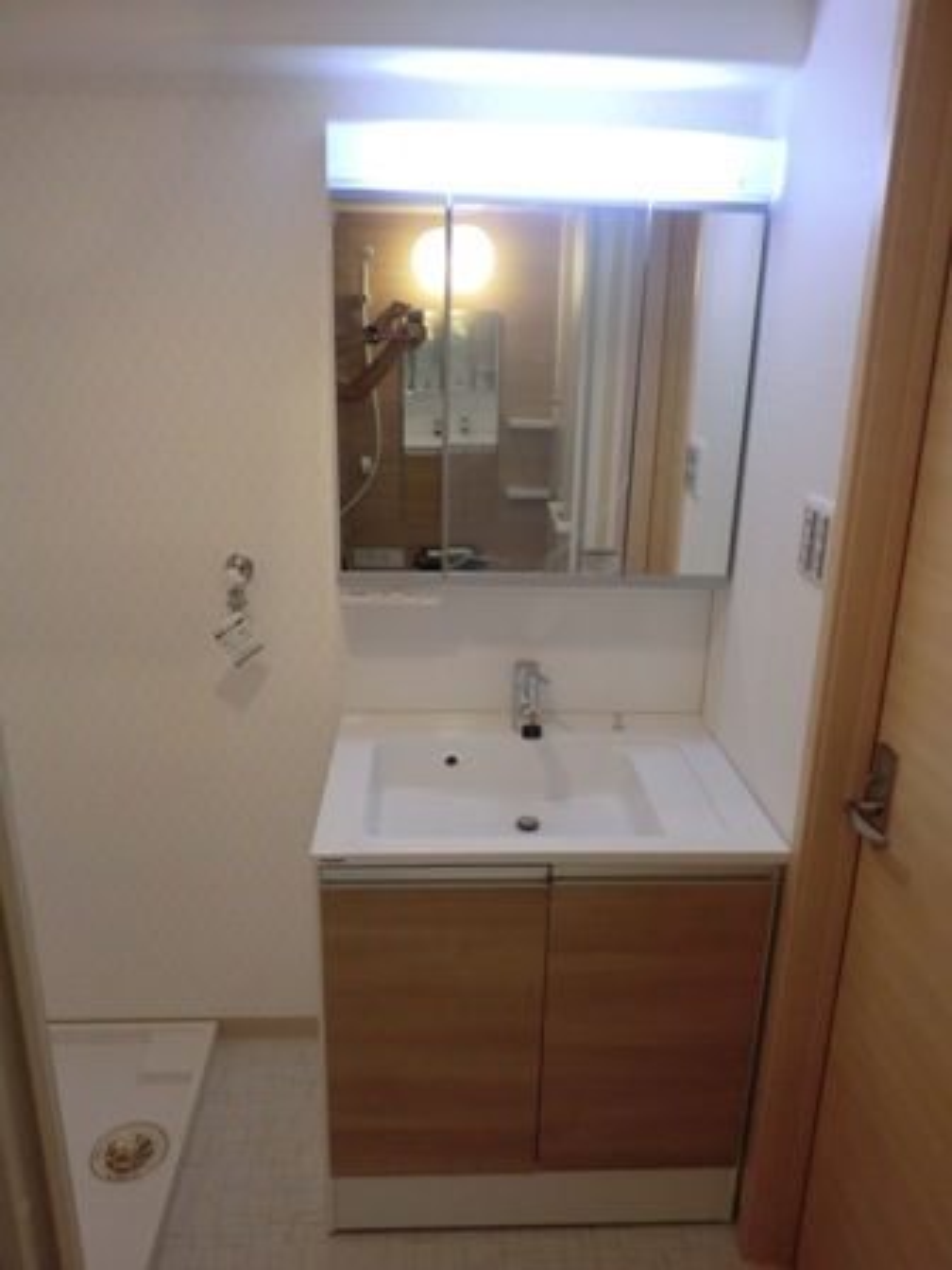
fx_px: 953
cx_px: 476
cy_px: 635
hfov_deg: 53.1
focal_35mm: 26
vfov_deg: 67.3
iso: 160
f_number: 2.8
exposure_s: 1/60
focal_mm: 4.7
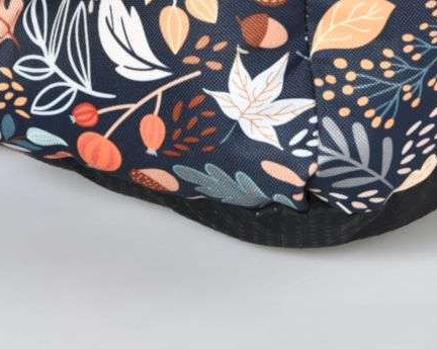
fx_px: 2947
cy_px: -61
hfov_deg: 8.5
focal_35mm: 228
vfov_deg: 6.7
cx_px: 236
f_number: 10
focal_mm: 70
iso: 320
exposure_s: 1/125
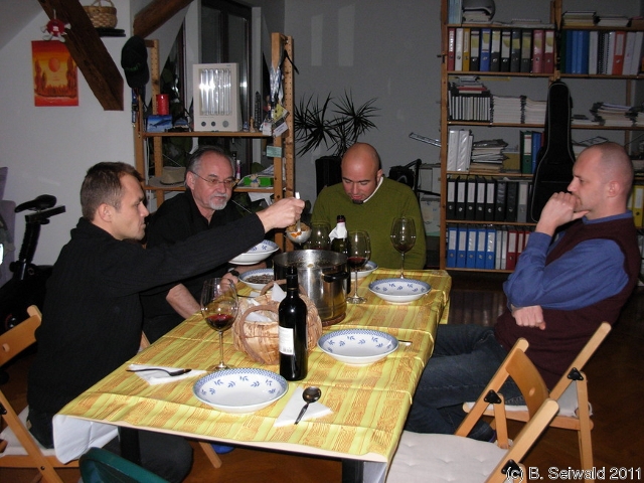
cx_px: 322
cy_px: 242
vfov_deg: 37.7
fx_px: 707
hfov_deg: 49.0
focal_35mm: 38
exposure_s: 1/78.3
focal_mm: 6.3
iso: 194
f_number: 2.9
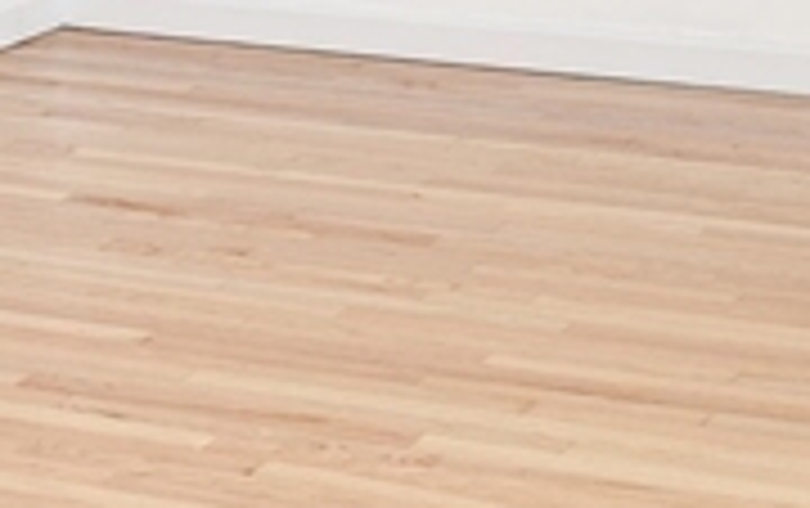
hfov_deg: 14.6
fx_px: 3072
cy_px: -443
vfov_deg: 9.0
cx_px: -126
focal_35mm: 139
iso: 200
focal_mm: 24
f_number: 8
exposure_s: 1/6
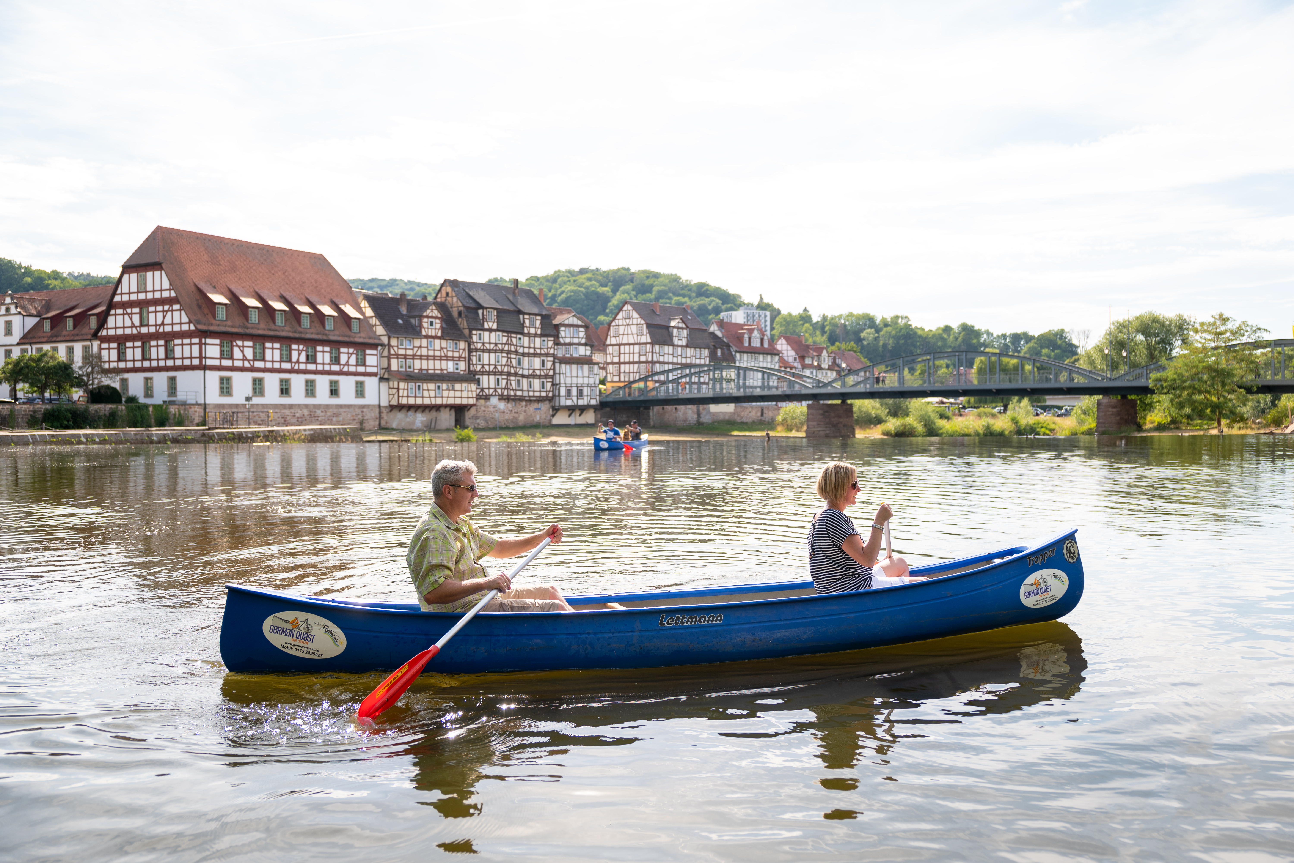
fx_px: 1042
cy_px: 432
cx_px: 647
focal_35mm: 29
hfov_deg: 63.7
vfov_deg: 45.0
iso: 100
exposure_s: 1/800
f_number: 3.1
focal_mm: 29
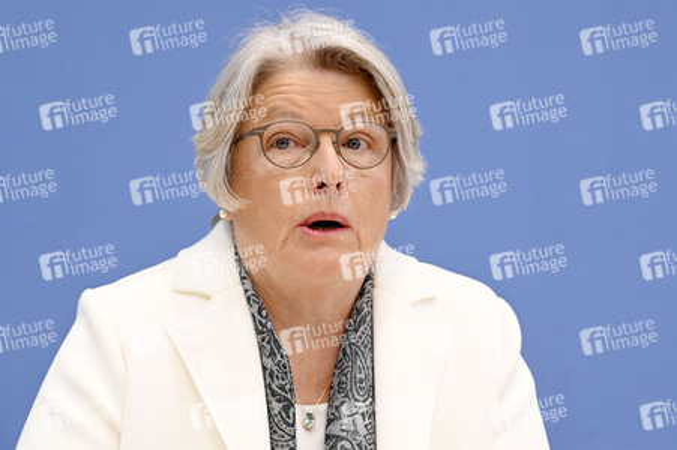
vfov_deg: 10.5
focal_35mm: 130
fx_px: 2443
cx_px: 338
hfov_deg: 15.8
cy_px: 225
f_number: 6.3
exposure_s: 1/500
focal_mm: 130
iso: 4000
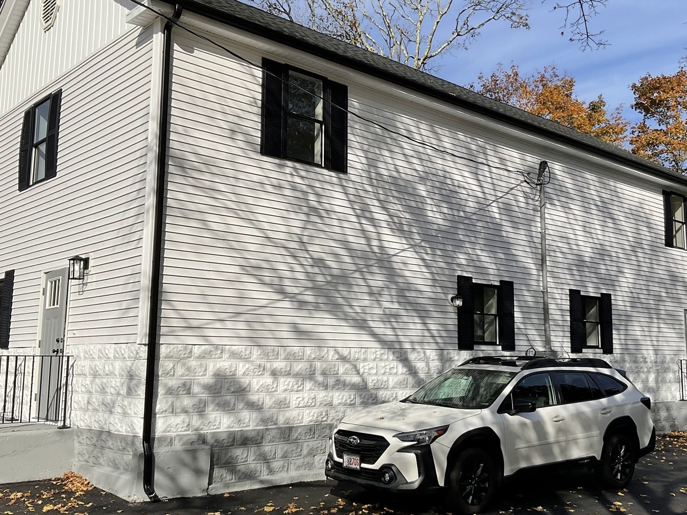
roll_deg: -1.0
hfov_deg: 47.7
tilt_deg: +8.4
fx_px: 774
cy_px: 252
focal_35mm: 39
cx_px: 391
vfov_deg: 36.8
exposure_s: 1/3534
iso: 20
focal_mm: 3
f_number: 1.8
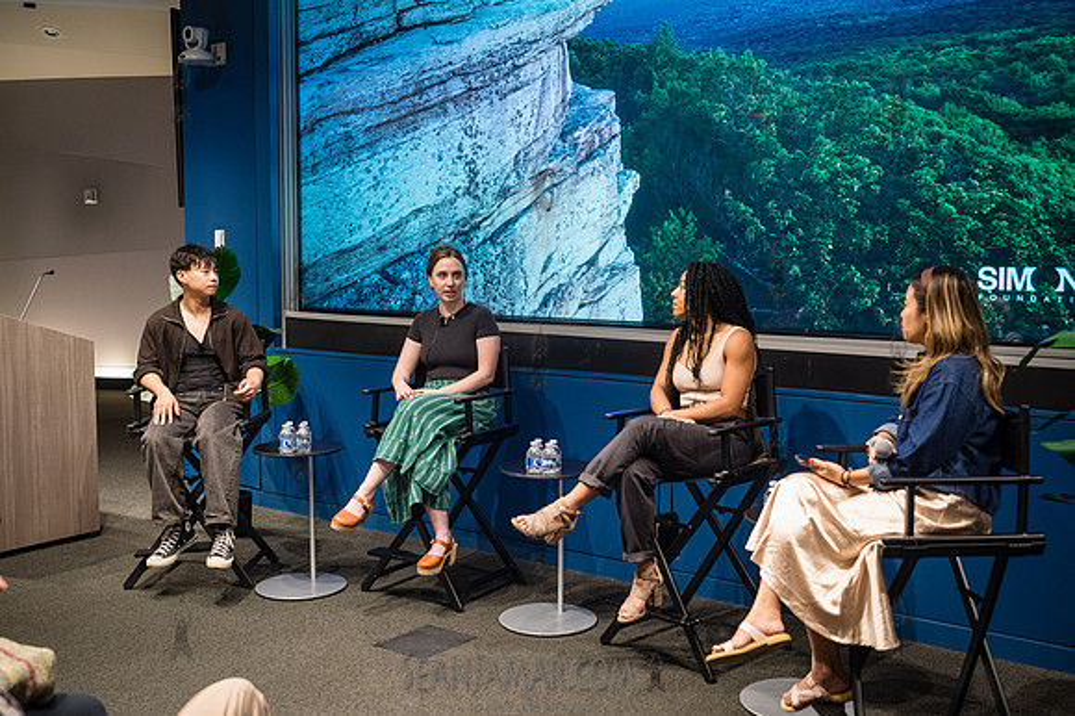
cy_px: 330
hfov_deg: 51.0
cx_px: 561
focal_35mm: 38
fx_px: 1128
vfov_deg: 35.2
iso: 5000
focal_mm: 35
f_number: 3.5
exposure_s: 1/200
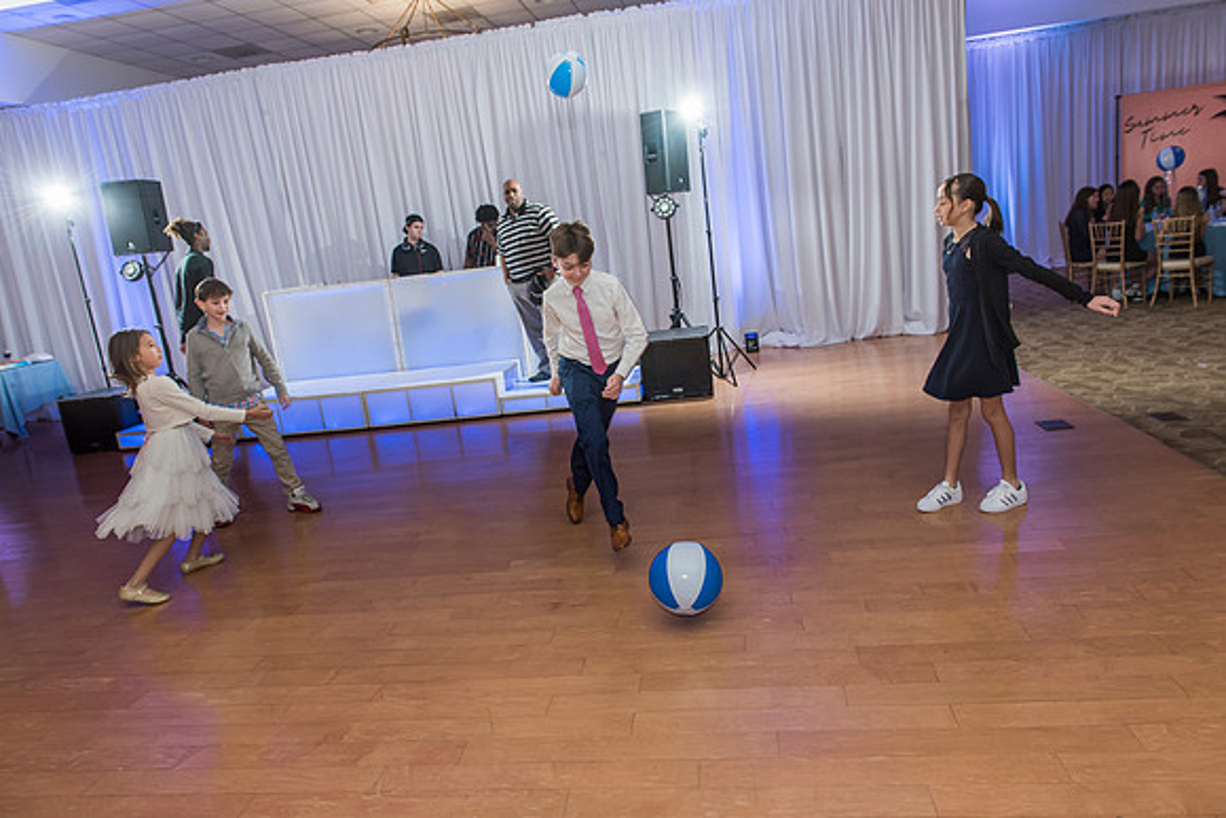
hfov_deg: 73.7
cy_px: 409
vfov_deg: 53.2
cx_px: 613
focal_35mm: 24
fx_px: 817
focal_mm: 24
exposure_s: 1/100
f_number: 4
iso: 800
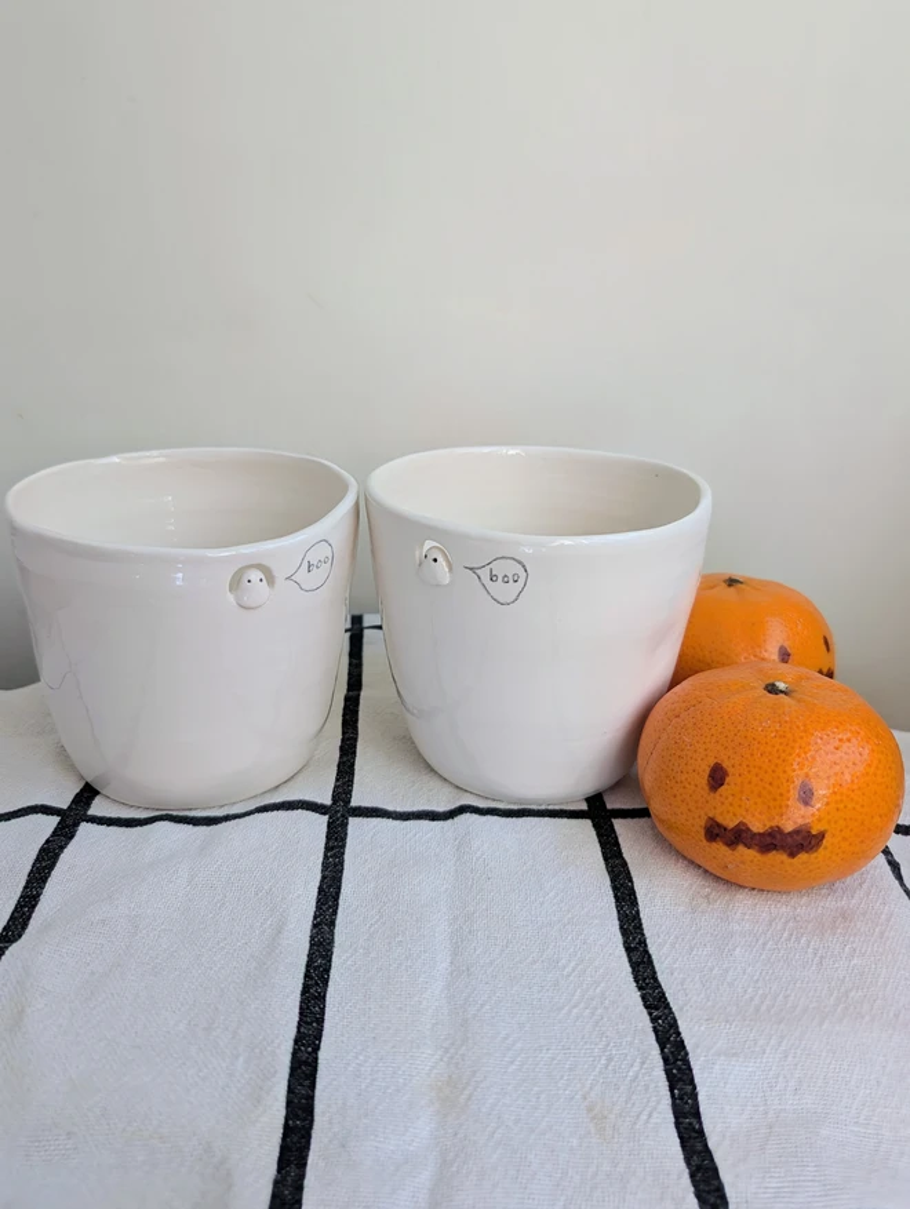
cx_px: 455
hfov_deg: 56.9
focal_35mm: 24
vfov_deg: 71.5
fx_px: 839
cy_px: 604
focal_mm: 6.9
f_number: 1.68
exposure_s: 1/103
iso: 29
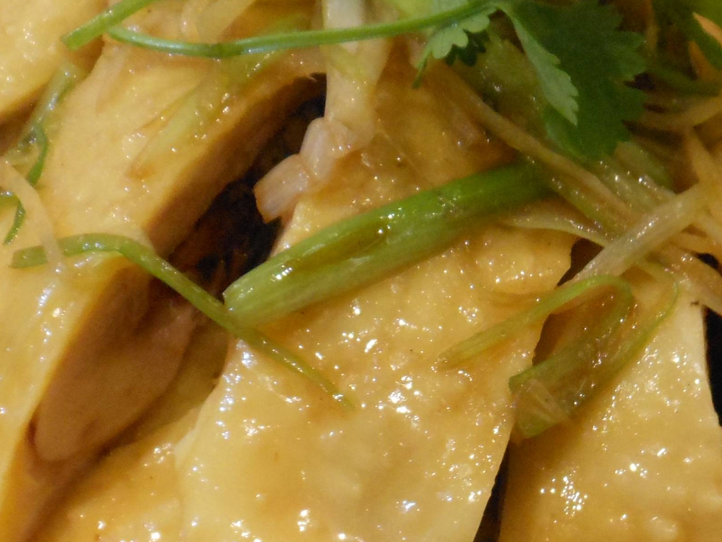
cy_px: 394
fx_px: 1523
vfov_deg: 20.0
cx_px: 569
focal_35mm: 73
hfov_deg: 26.2
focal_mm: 4.5
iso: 400
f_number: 3.2
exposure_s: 1/30
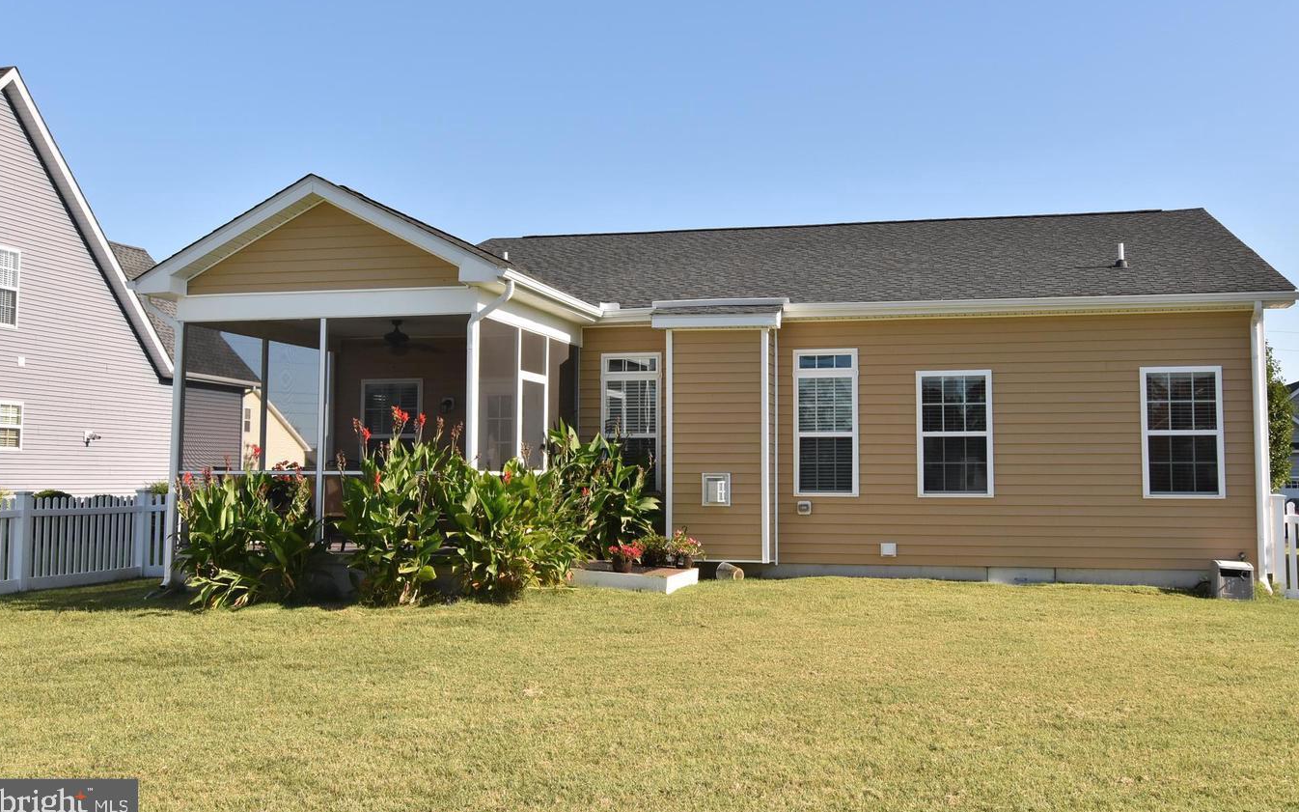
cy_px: 364
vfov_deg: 35.3
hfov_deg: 54.0
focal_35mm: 36
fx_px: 1274
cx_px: 682
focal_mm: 22
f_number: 14
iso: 800
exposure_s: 1/800
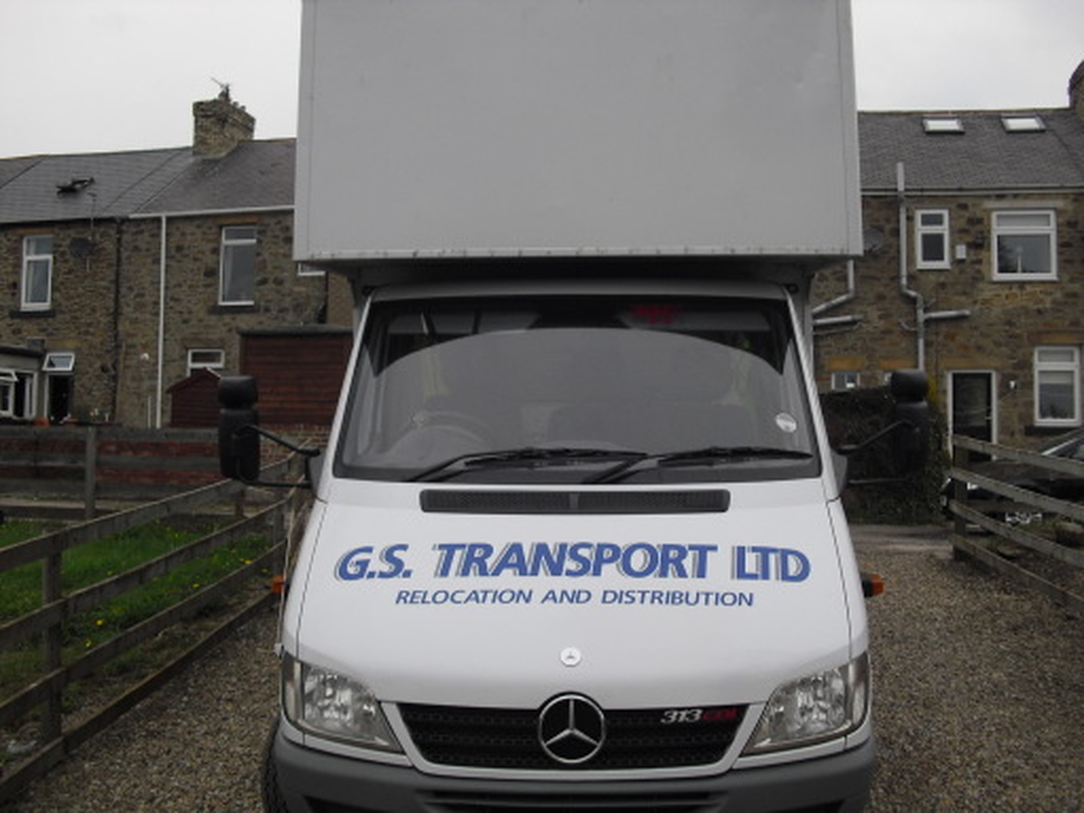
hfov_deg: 51.4
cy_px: 406
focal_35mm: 36
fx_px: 1127
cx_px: 542
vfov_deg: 39.7
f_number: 7.8
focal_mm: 6.3
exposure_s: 1/80
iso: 100
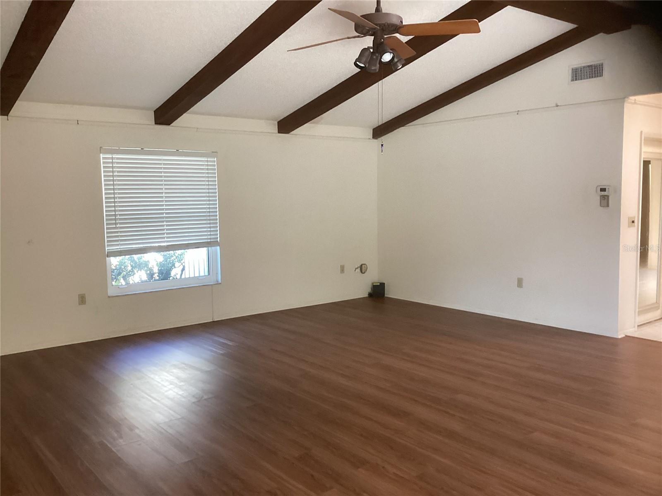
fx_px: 593
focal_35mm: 31
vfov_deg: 45.4
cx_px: 331
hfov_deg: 58.4
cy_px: 248
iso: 160
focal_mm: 3.3
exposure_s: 1/60
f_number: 2.4
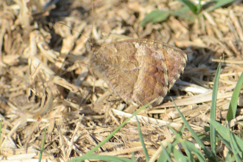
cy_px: 81
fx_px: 3038
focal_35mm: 450
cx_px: 122
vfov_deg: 3.1
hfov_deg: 4.6
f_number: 8
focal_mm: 300
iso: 100
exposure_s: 1/250
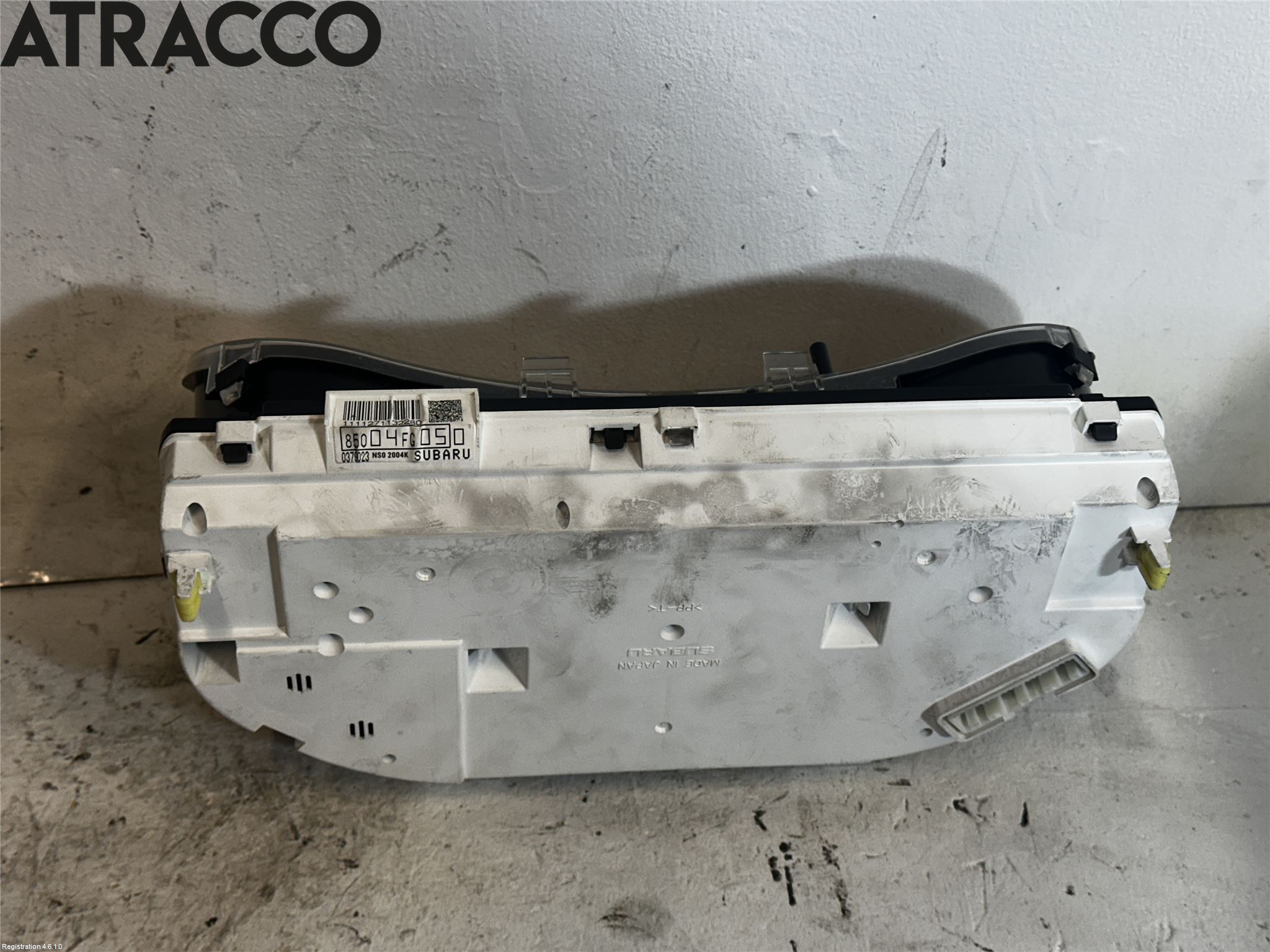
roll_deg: -6.0
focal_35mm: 48
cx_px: 635
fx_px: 1761
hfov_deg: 39.7
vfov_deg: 30.3
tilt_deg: -41.4
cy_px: 476
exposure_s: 1/100
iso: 50
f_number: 1.78
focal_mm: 6.86
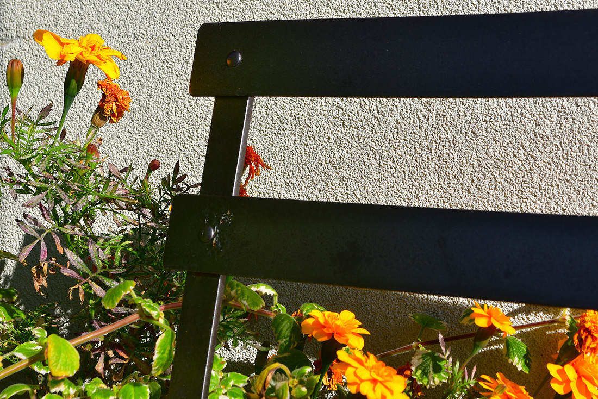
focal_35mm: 82
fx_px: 1362
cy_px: 200
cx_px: 299
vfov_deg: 16.7
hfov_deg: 24.8
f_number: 11
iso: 200
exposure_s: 1/400
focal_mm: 55
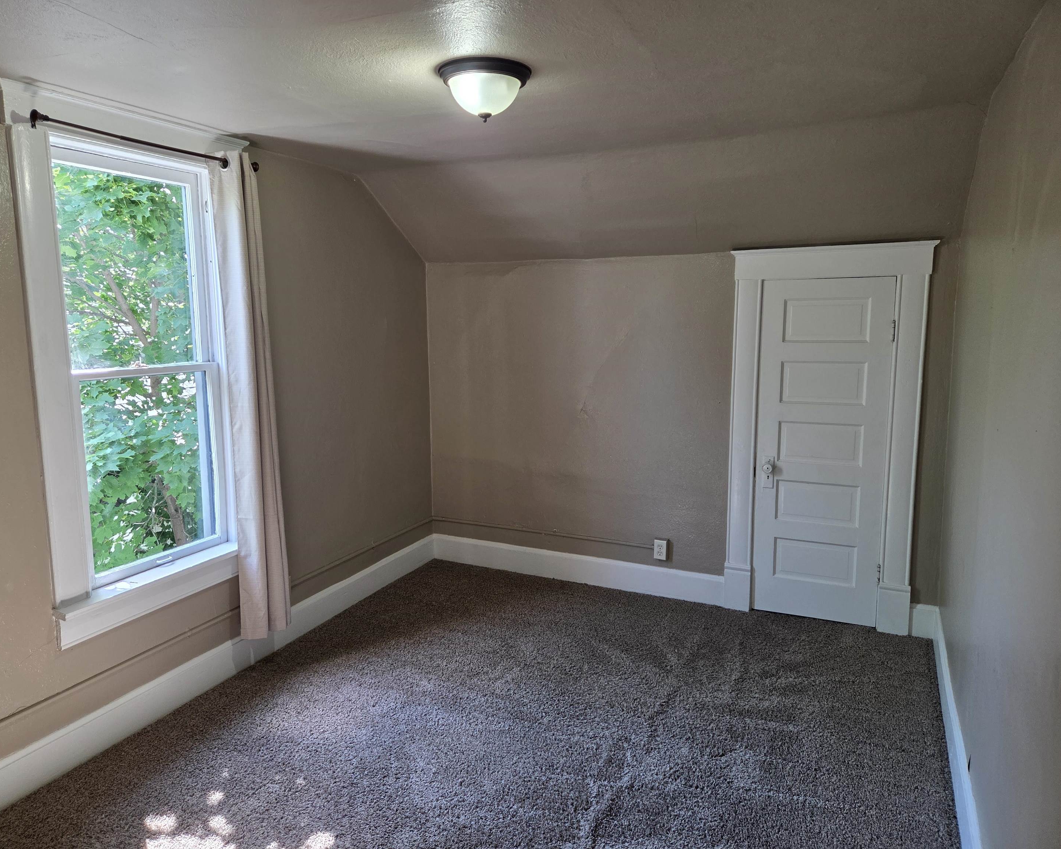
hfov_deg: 70.2
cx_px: 498
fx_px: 754
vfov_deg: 58.8
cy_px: 424
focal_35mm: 24
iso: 160
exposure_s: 1/120
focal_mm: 5.4
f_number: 1.8
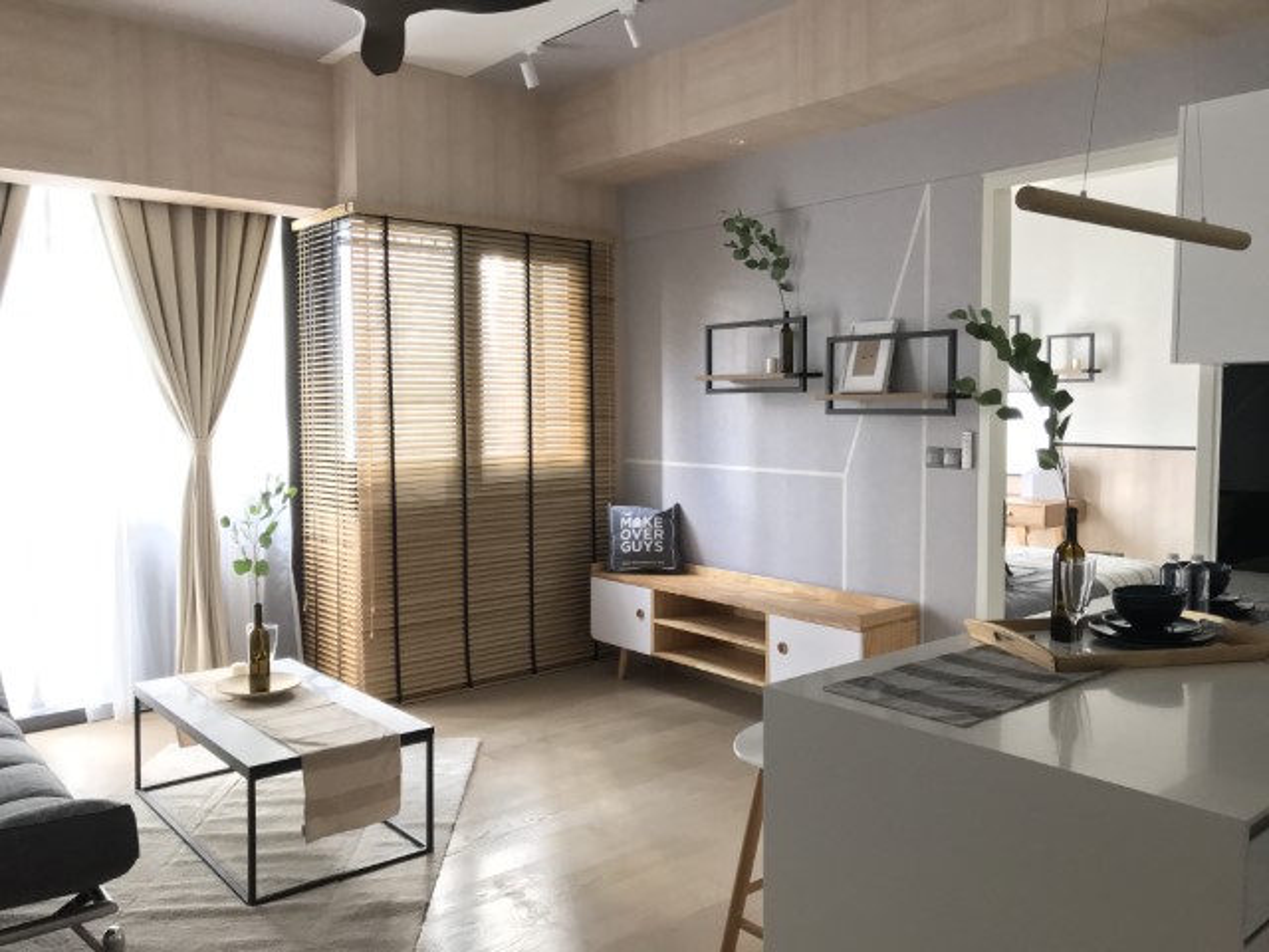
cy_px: 476
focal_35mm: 28
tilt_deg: -4.1
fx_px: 1026
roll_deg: -0.2
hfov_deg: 63.4
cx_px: 634
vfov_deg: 49.7
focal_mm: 3.99
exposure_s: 1/25
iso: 200
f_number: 1.8
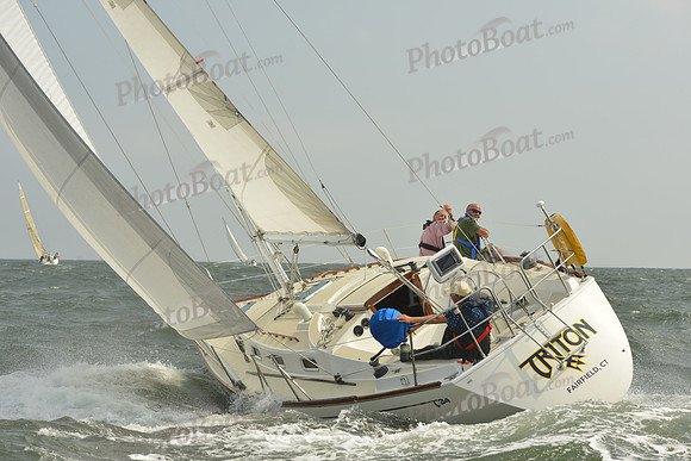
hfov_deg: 26.0
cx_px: 346
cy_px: 230
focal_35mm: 78
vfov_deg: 17.5
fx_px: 1497
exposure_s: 1/1250
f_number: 9
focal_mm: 78
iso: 320
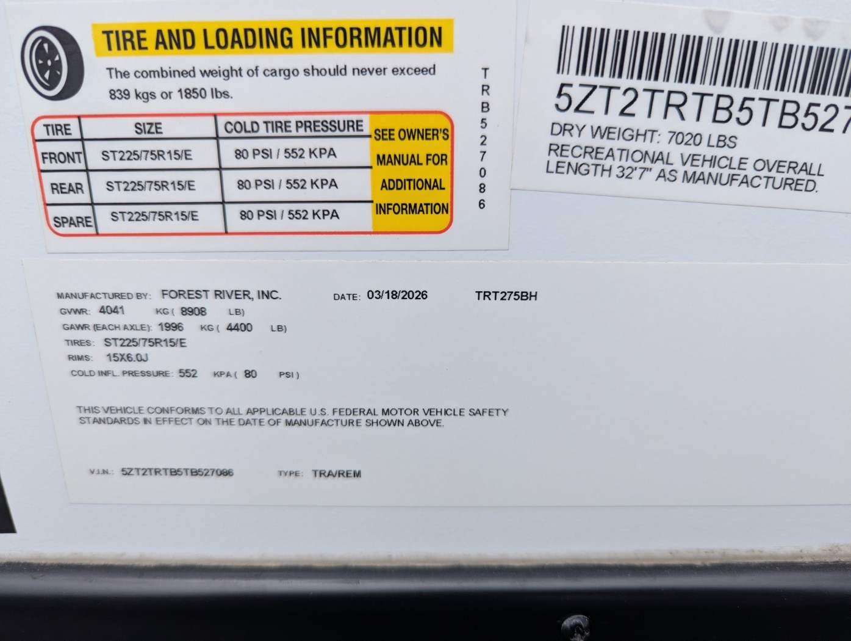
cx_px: 426
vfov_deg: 56.9
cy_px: 320
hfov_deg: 71.5
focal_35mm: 24
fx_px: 591
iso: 81
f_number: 1.85
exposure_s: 1/1984
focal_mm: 6.81
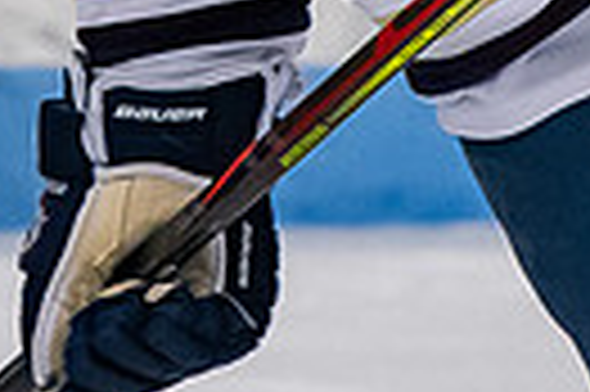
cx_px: 58
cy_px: -645
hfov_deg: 1.1
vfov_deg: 0.7
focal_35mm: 1899
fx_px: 31084
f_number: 3.5
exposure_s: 1/800
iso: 2000
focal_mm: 185
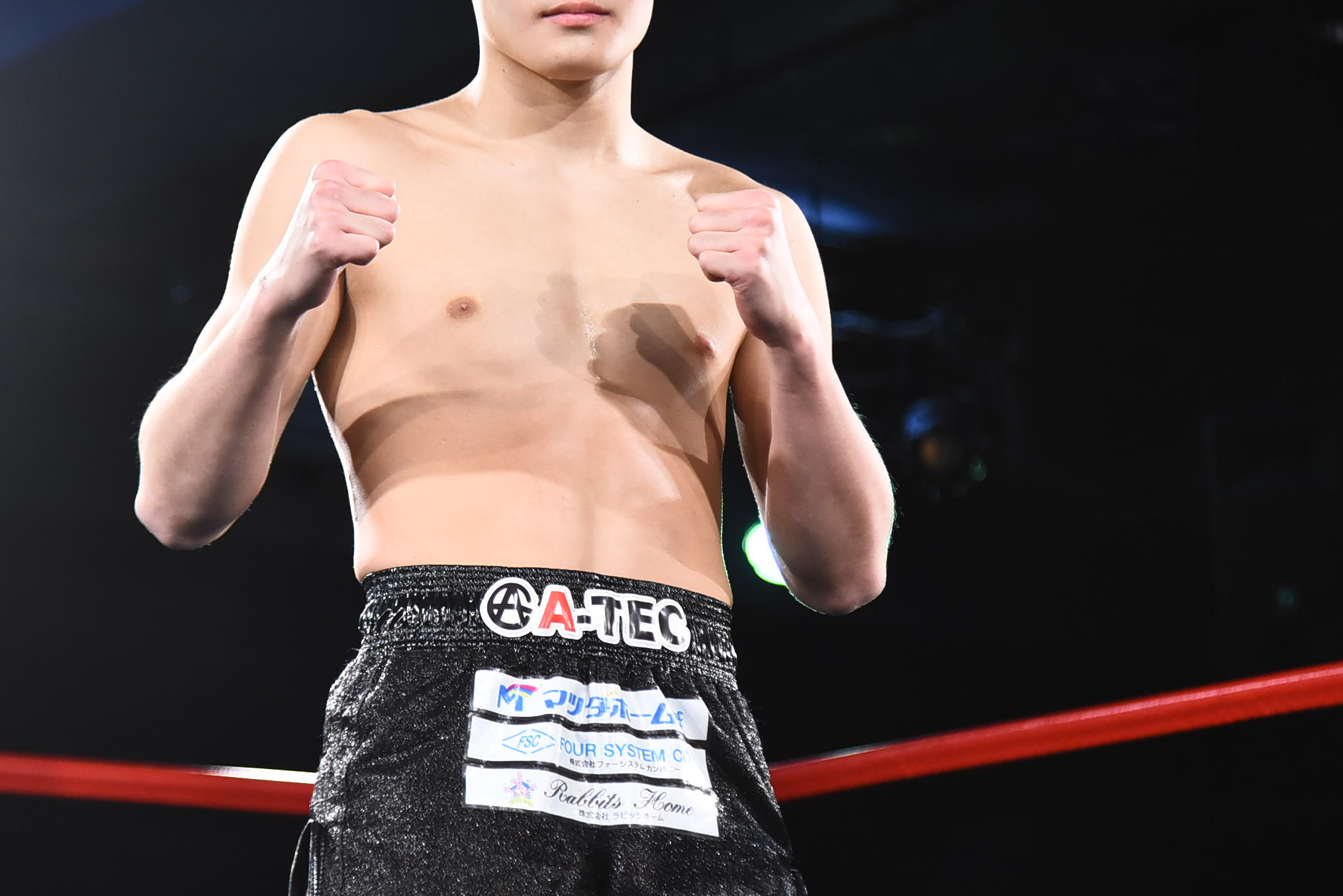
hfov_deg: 16.2
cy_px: 375
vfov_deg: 10.9
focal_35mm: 126
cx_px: 554
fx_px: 4703
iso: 3200
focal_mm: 85
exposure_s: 1/800
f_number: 4
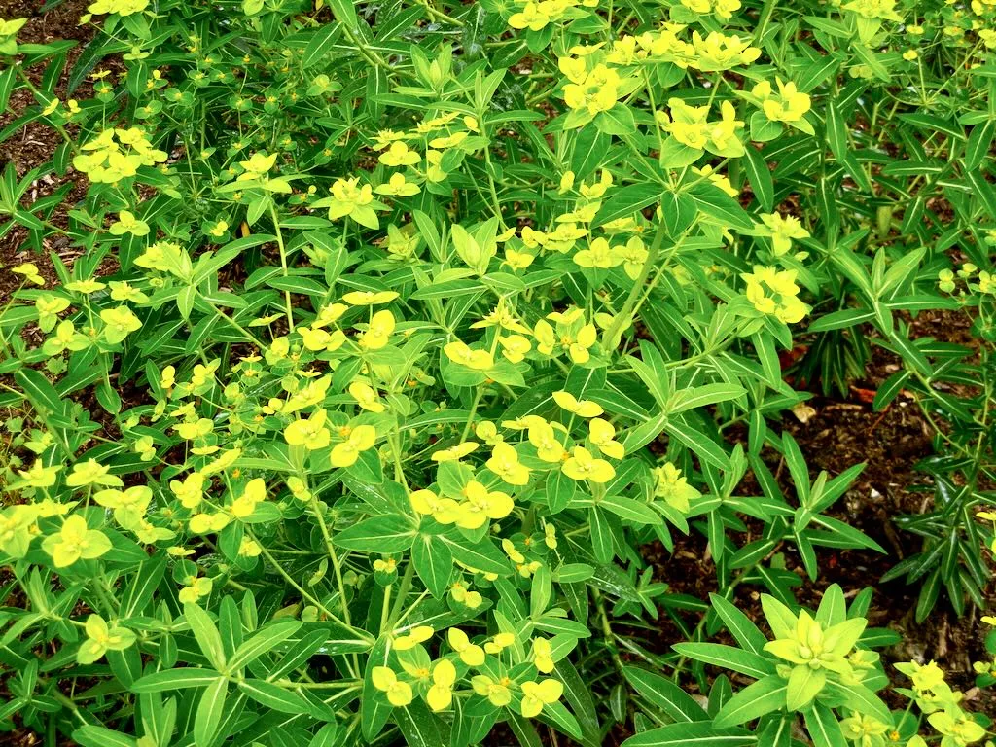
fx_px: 1698
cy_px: 374
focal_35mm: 59
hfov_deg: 32.7
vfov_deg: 24.8
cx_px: 498
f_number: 4
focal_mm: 10.6
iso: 160
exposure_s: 1/275
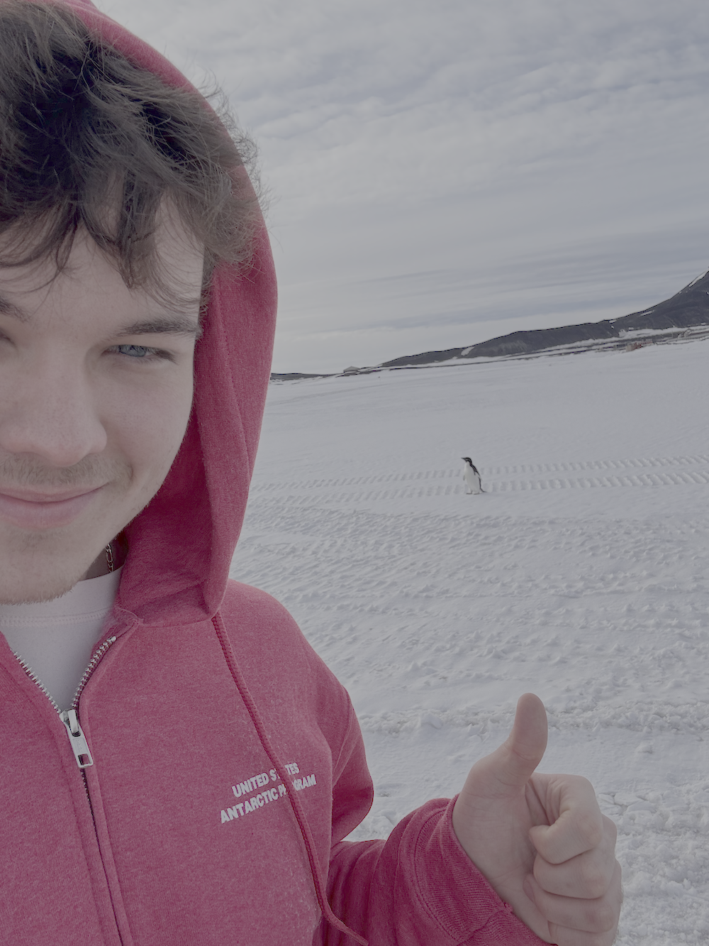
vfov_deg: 60.0
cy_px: 473
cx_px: 354
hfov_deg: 46.8
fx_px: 819
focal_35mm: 30
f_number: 1.9
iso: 25
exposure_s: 1/1255
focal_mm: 2.69
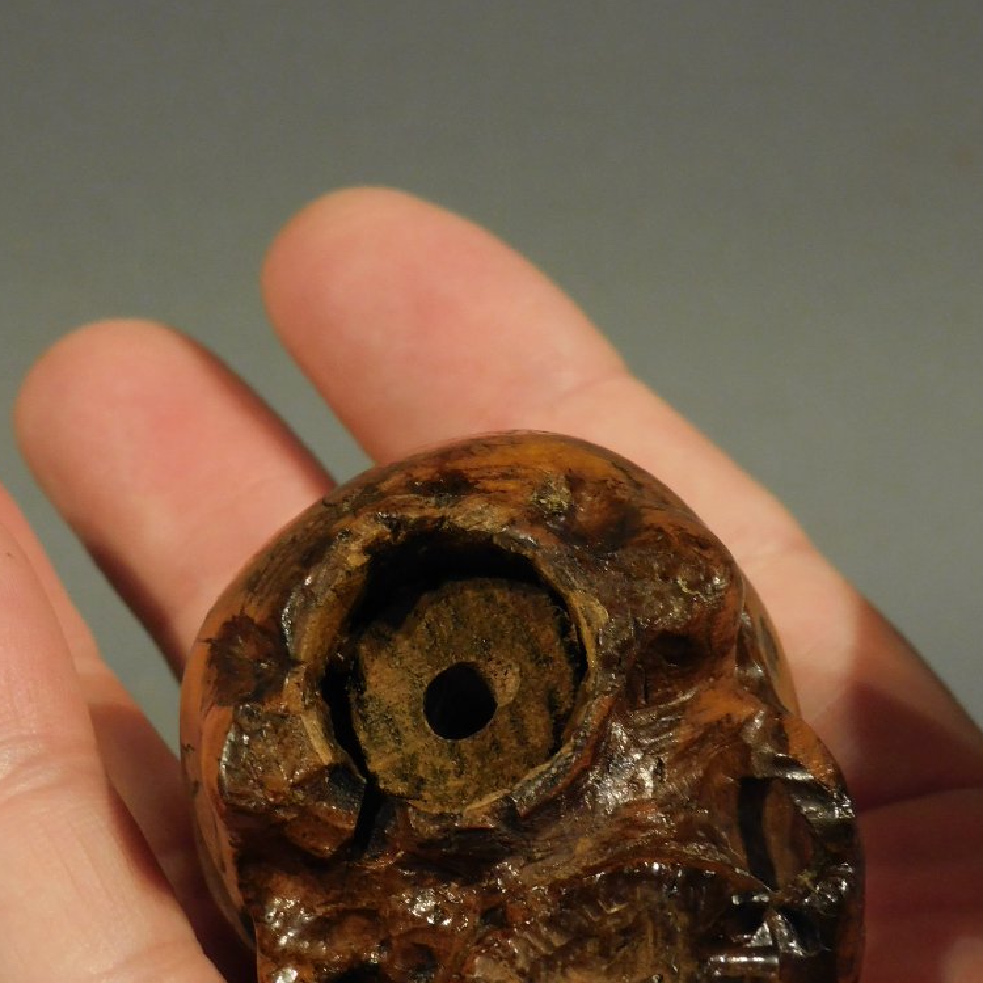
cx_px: 493
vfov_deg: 17.5
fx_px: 3181
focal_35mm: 99
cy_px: 722
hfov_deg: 17.6
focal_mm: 12.5
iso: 280
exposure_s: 1/30
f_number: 4.5
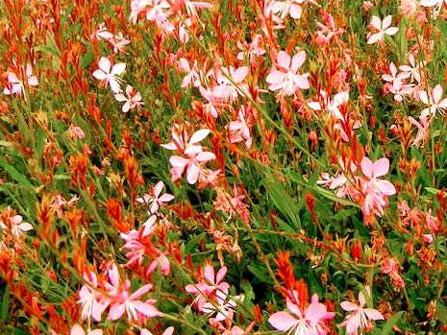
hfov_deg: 28.8
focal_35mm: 66
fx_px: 852
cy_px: 36
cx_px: 347
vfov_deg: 21.8
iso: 160
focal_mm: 5.4
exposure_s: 1/222
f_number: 3.5
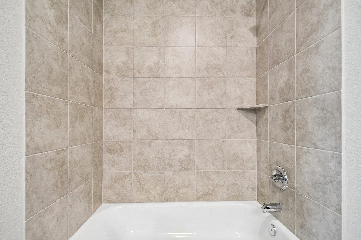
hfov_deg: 100.4
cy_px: 120
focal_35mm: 15
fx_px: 150
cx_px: 180
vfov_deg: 77.3
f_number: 8
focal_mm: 10
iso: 400
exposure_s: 1/4
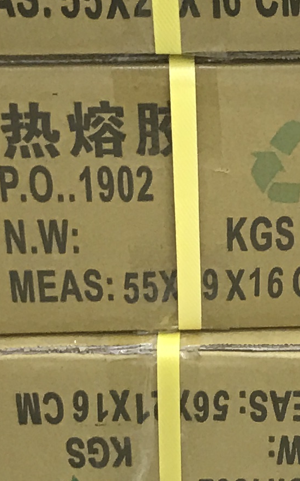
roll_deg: -1.8
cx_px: 333
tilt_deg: -34.5
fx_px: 1779
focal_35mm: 136
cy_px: 329
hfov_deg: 9.5
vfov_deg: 15.3
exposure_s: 1/20
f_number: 1.8
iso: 32
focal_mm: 3.99
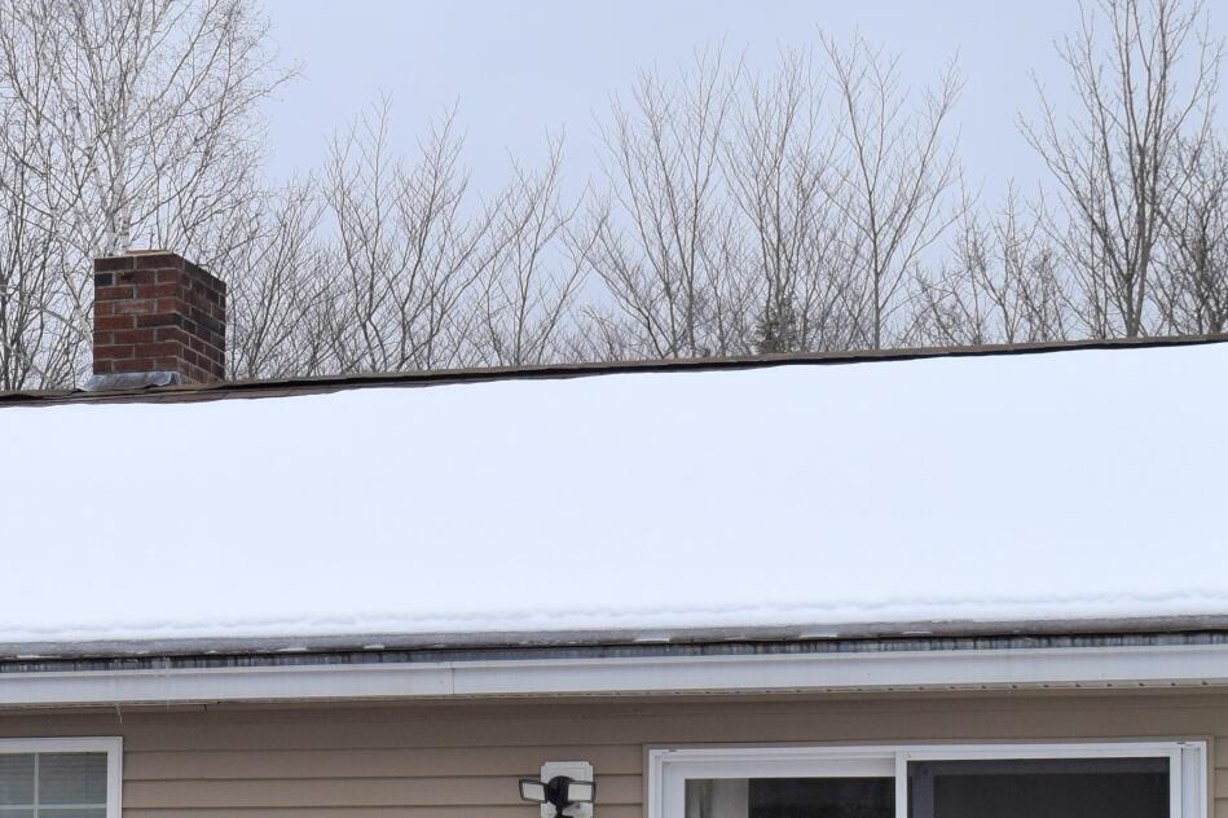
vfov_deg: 11.4
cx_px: -5
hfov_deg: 16.9
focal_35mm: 119
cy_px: 890
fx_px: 4043
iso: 200
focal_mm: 25
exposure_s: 1/400
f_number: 10
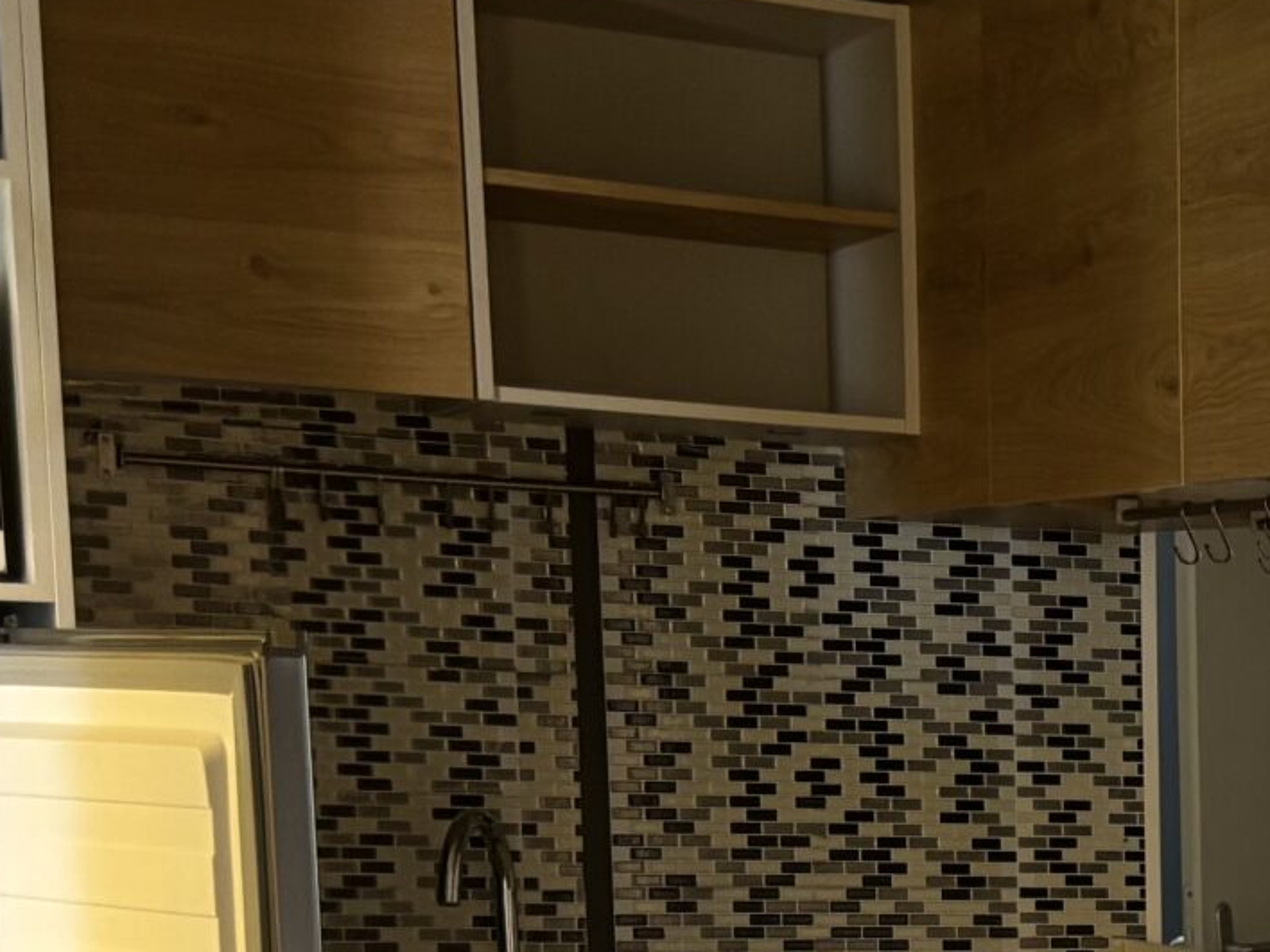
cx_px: 1984
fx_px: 3449
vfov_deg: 14.7
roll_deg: -1.3
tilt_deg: -9.8
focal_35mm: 94
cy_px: 1382
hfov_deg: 18.2
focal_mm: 5.96
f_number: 1.6
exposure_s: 1/60
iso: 160
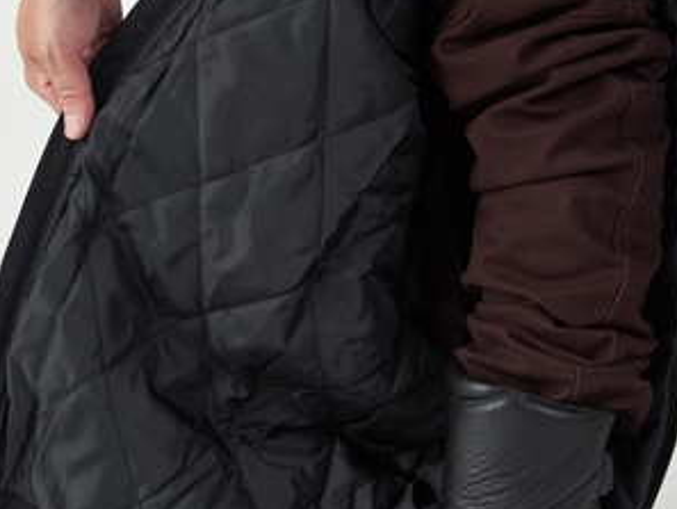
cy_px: 283
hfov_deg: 28.5
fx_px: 1330
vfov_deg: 21.6
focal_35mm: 68
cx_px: 349
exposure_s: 1/125
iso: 200
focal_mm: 35
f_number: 9
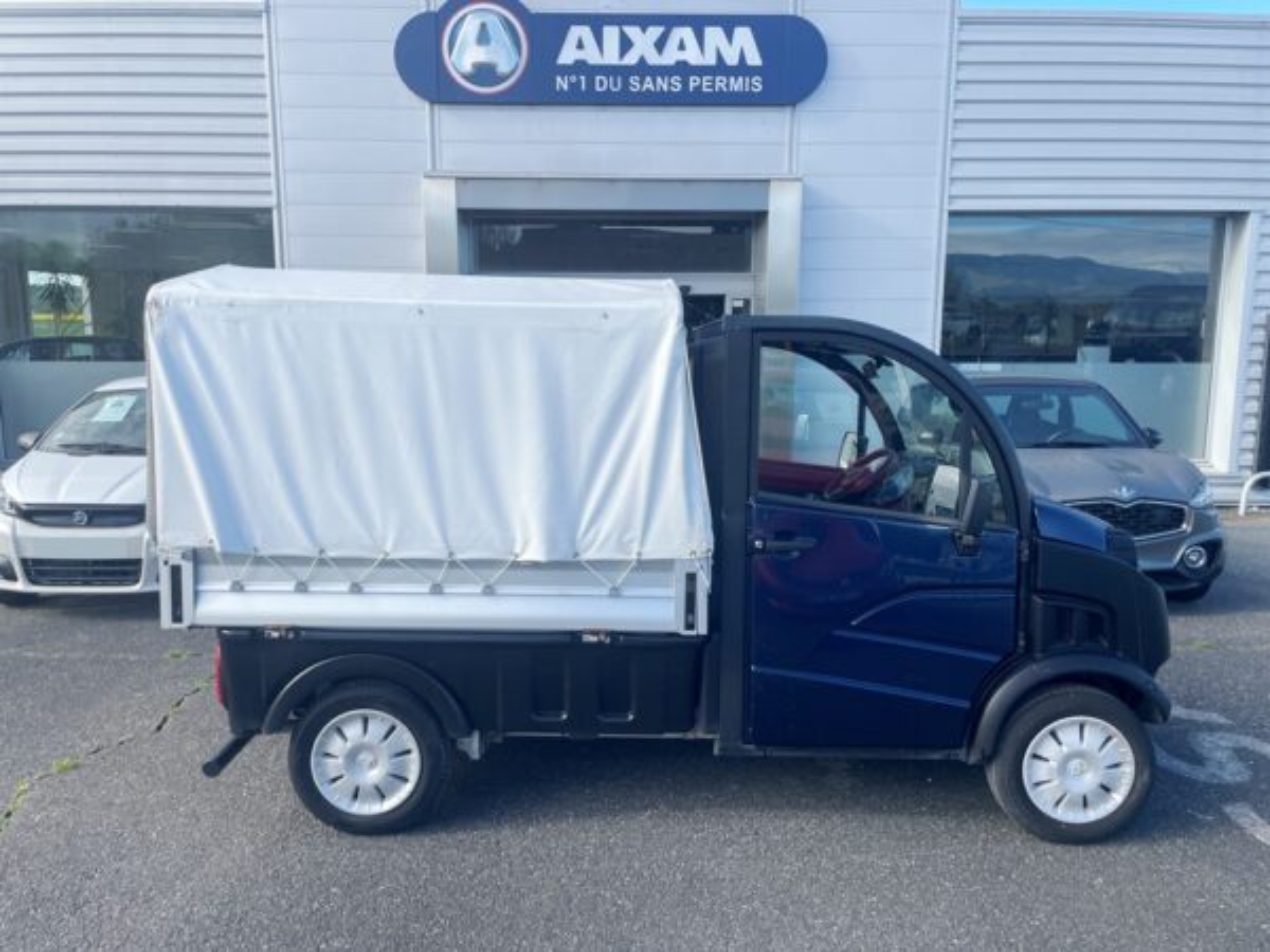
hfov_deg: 67.3
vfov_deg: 53.1
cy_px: 476
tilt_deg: -5.3
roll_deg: +0.3
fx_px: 954
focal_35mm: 26
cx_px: 635
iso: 32
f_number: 1.6
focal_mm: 4.2
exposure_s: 1/1511
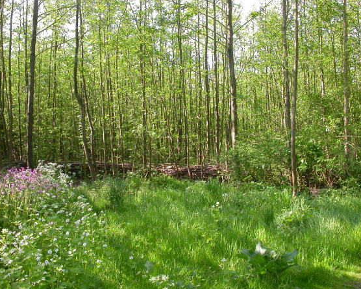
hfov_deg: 45.8
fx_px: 427
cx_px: 175
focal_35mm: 40
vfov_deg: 37.3
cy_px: 145
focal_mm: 7.85
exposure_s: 1/54.5
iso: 100
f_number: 5.3
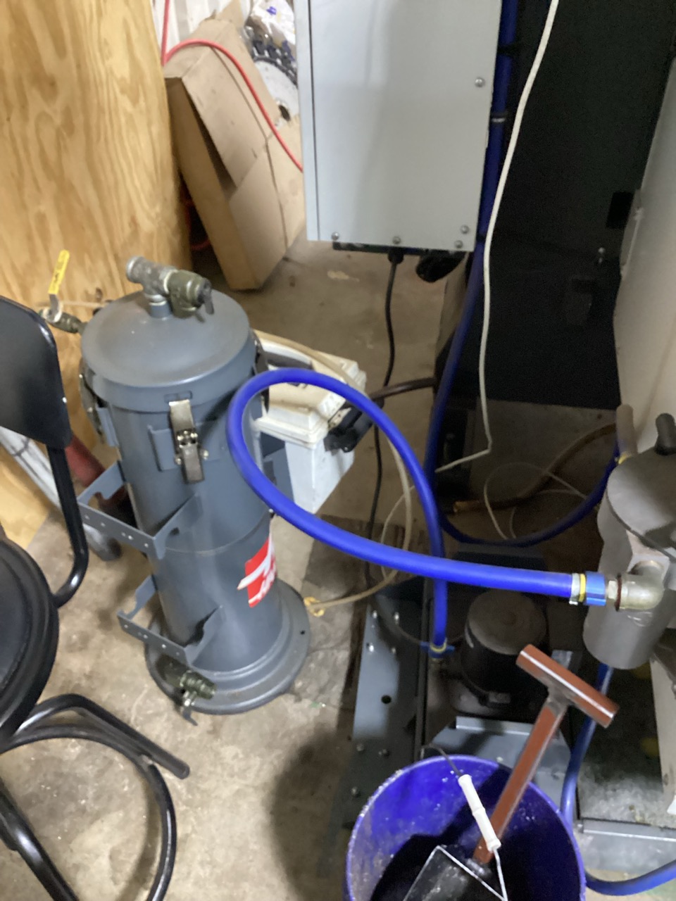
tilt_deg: -44.8
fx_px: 807
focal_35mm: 31
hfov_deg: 45.4
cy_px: 450
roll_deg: +1.9
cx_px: 338
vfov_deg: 58.4
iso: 640
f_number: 2.4
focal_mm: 3.3
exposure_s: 1/24
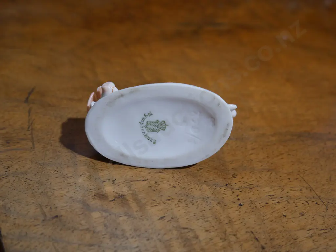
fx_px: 408
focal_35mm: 42
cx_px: 168
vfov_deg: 34.4
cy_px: 126
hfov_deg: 44.8
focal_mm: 21
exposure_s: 1/60
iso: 400
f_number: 4.6
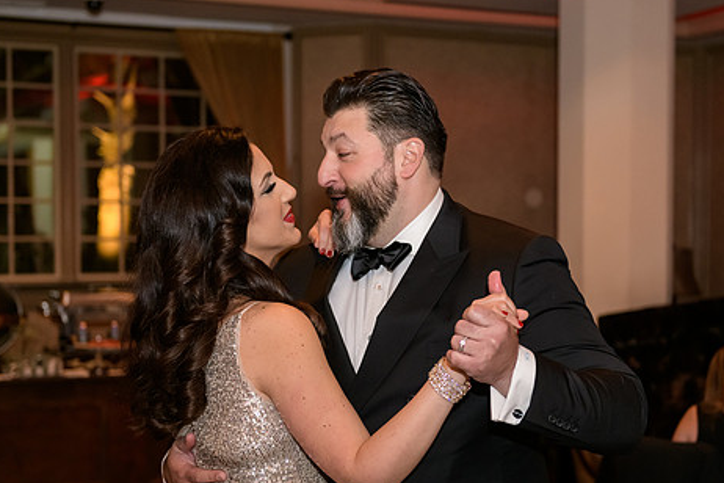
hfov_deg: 29.2
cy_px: 280
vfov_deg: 19.7
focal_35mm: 69
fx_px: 1388
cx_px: 384
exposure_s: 1/100
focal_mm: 55
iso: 1600
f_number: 3.2
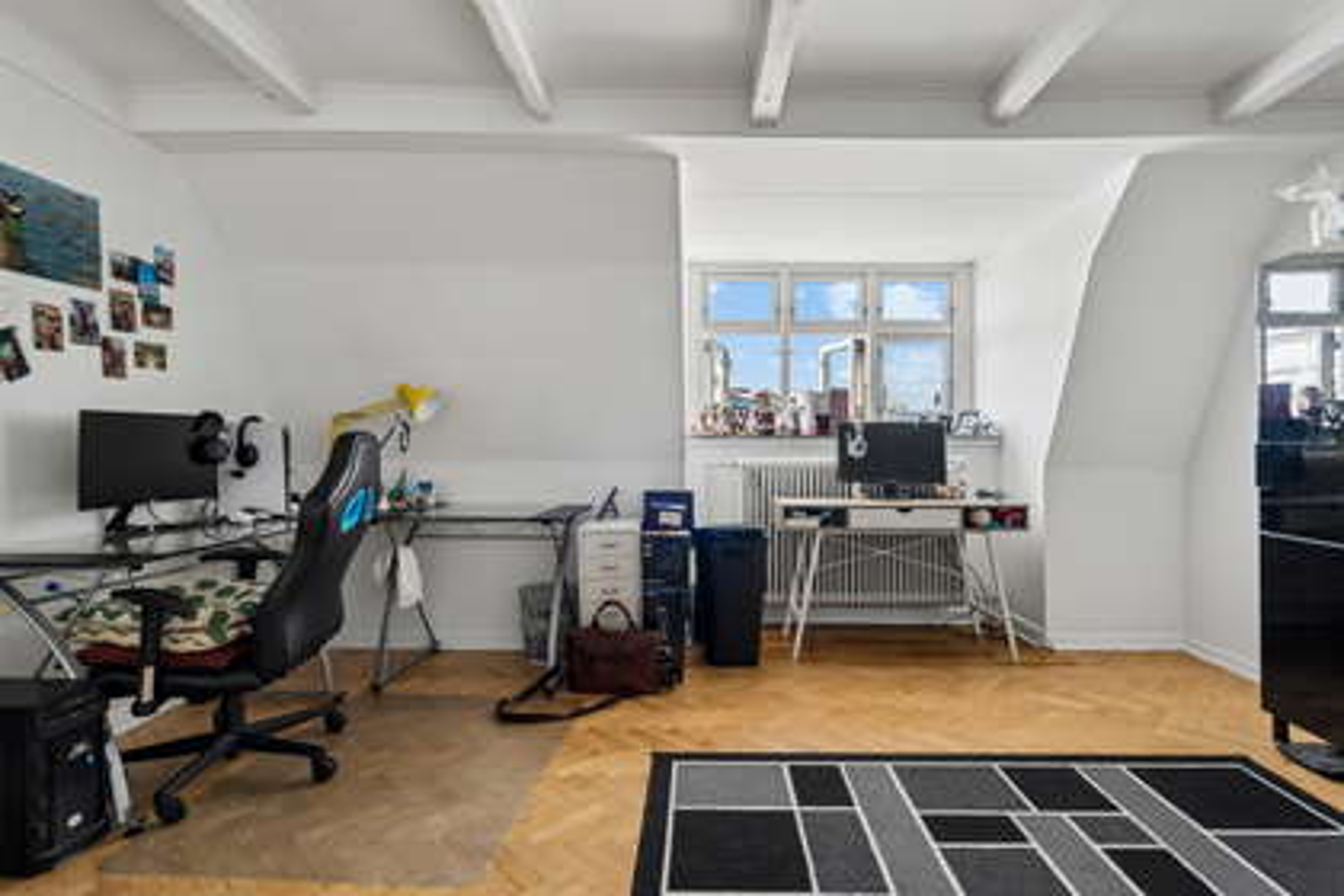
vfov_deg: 70.4
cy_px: 448
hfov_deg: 93.3
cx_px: 672
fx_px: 635
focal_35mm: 17
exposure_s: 1/160
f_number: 4
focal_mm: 17
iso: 400
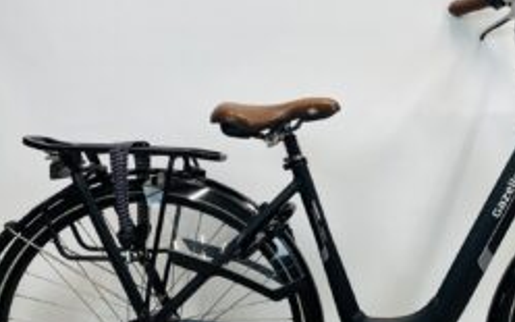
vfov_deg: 25.8
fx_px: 702
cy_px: 202
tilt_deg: -6.9
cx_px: 399
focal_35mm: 50
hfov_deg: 39.0
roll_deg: +0.3
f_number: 1.8
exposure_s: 1/100
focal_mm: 4.25
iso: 50
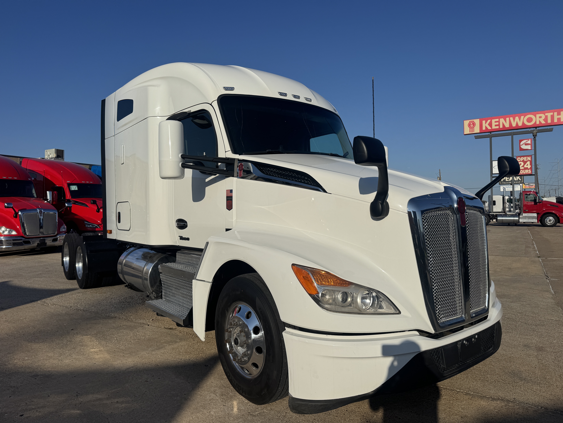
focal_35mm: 24
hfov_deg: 71.6
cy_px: 212
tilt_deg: -0.2
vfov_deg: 56.8
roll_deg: +0.8
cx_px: 282
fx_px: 390
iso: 80
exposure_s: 1/12346
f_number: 1.78
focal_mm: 6.76
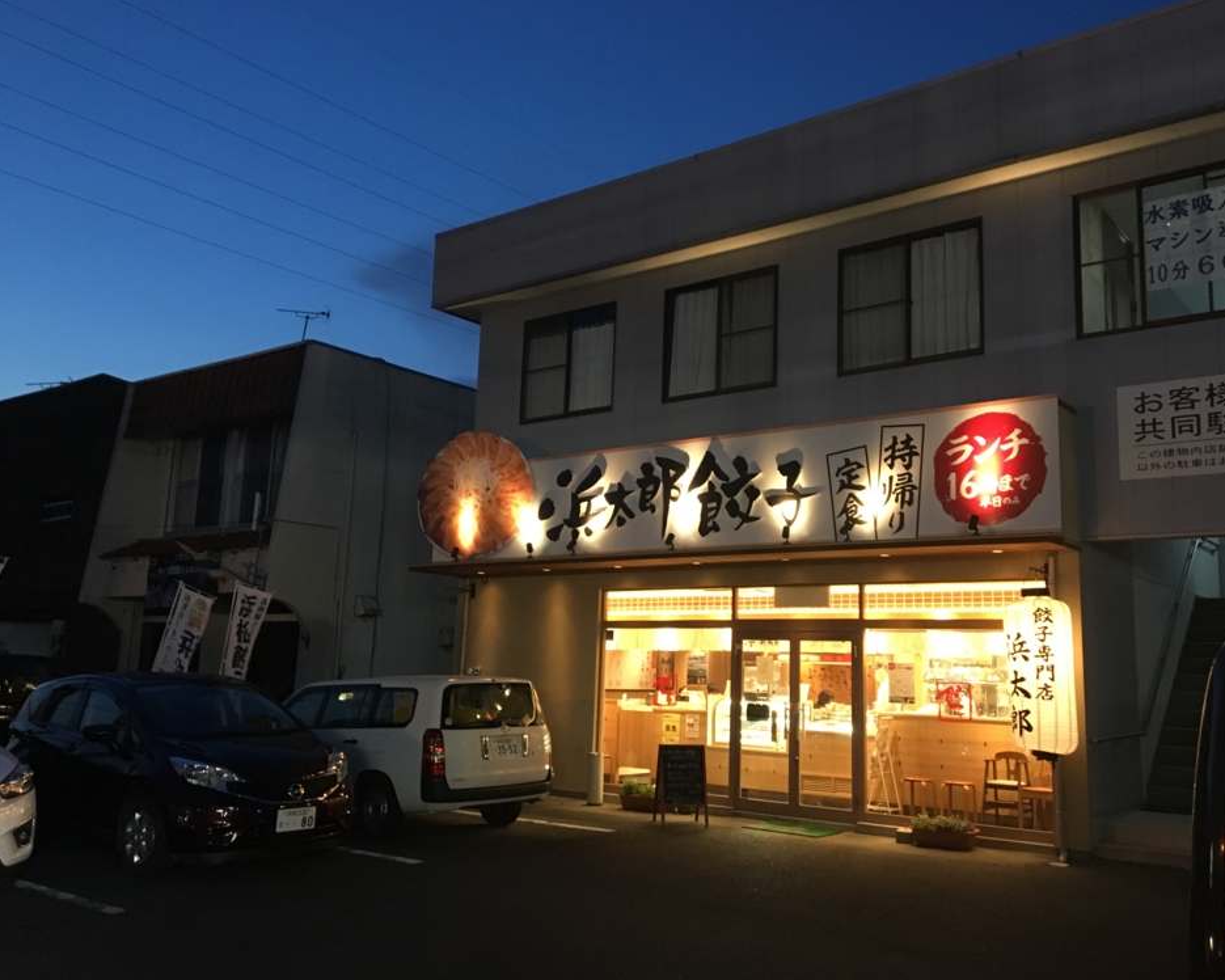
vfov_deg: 47.1
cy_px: 480
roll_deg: -1.7
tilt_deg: +9.1
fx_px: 1124
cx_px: 668
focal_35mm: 31
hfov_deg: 57.1
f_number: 2.2
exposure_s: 1/17
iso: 200
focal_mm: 4.15
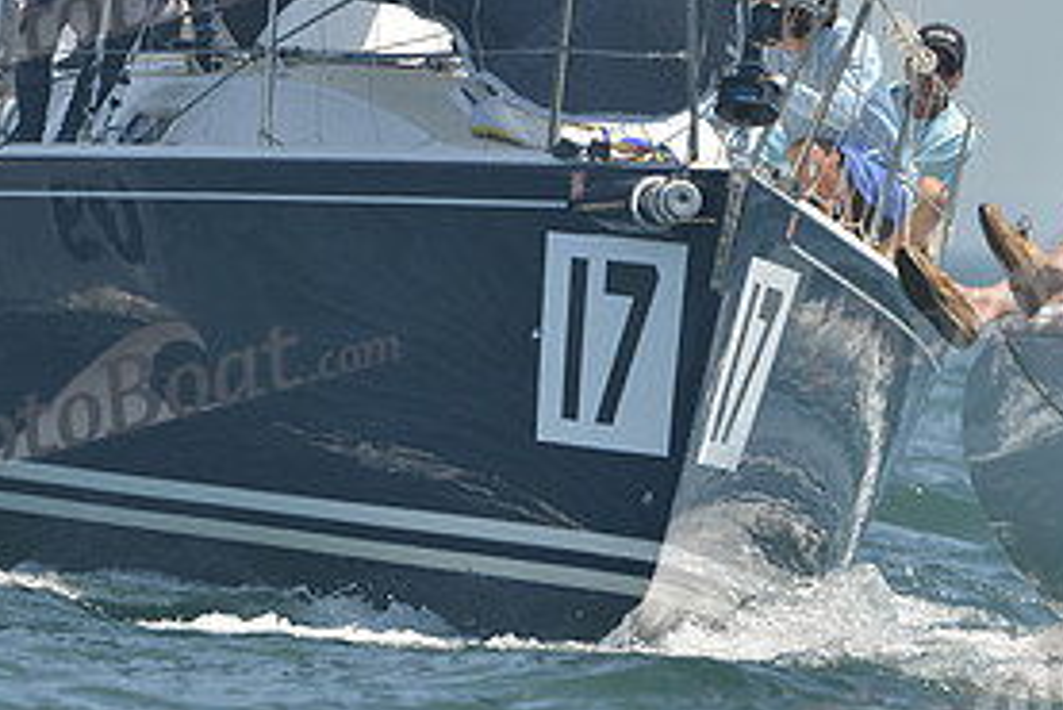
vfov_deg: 2.2
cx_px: 602
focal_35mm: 628
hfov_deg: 3.3
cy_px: 148
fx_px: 18552
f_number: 7.1
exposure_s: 1/1000
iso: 280
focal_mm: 300
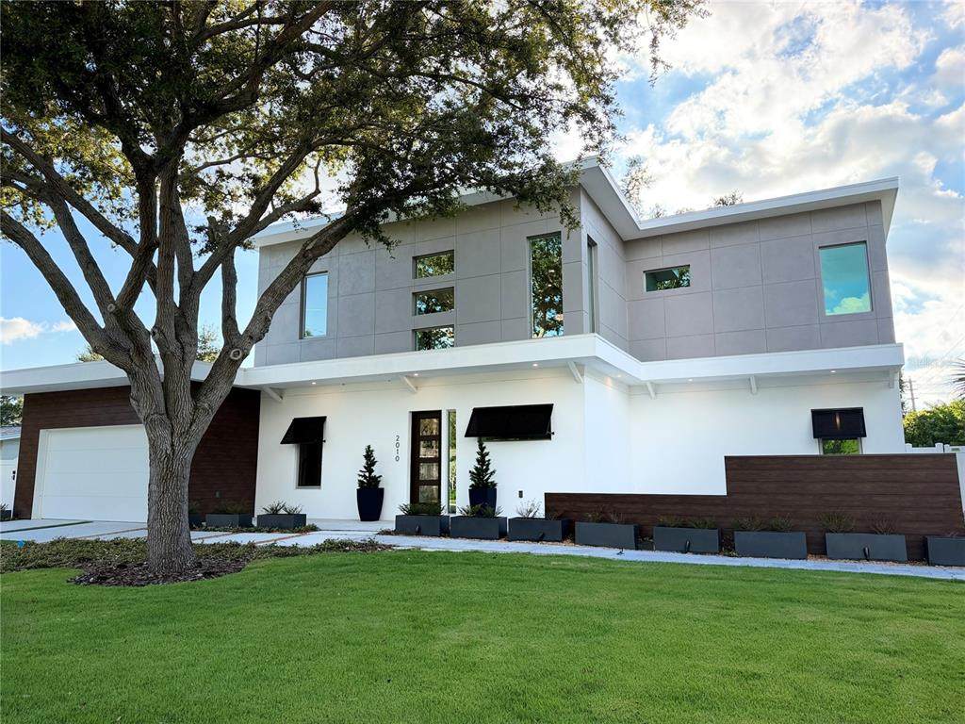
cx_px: 482
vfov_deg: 56.8
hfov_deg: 71.6
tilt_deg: +8.6
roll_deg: +0.6
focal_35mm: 24
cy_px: 362
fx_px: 669
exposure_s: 1/1139
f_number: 1.78
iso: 100
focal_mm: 6.76
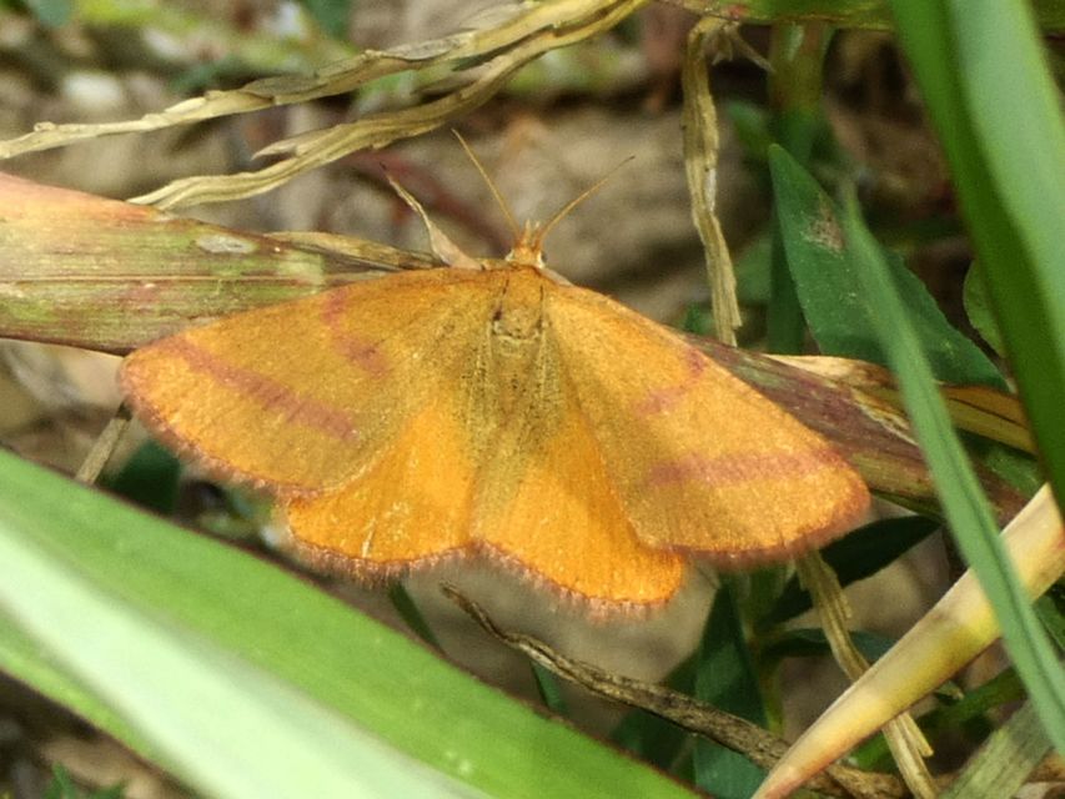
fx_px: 4431
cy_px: 400
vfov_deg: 10.3
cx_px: 532
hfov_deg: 13.7
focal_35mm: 144
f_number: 5.3
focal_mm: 25.8
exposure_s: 1/125
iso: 125
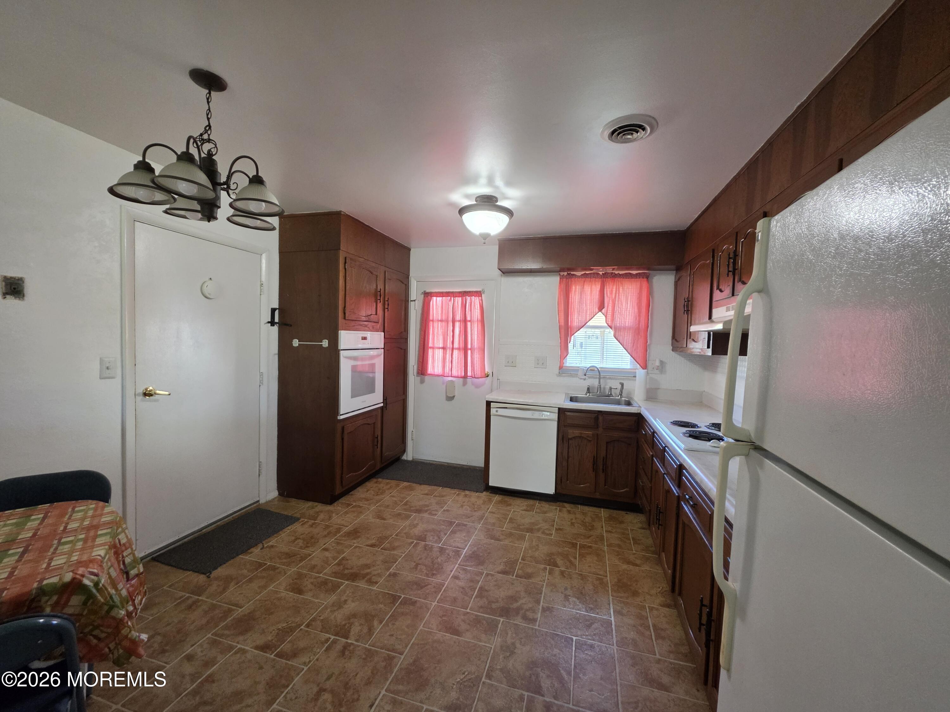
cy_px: 356
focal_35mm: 13
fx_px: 357
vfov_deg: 89.9
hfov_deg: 106.2
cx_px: 475
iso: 250
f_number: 1.9
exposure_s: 1/60
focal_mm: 2.2
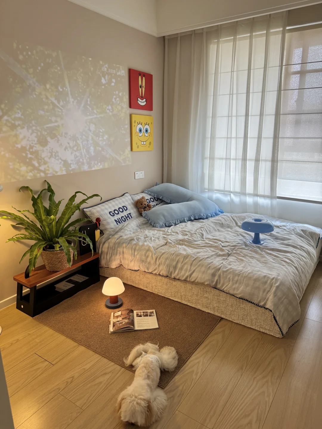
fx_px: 298
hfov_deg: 56.8
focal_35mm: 24
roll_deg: +3.2
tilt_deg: -15.1
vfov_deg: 71.6
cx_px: 161
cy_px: 214
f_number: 1.78
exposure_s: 1/100
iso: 125
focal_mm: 6.76
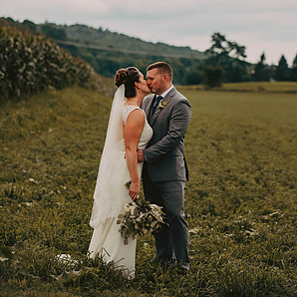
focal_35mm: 122
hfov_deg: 14.3
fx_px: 1184
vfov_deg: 14.2
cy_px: 74
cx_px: 148
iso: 200
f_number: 2.8
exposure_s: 1/1000
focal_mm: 95
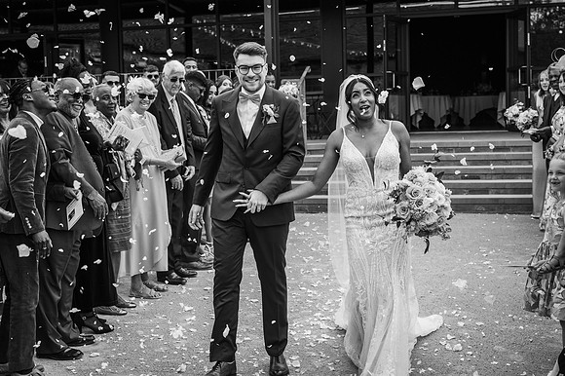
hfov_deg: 37.5
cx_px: 282
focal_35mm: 53
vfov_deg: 25.5
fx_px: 831
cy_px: 188
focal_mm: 53
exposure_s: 1/1000
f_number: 5
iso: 280
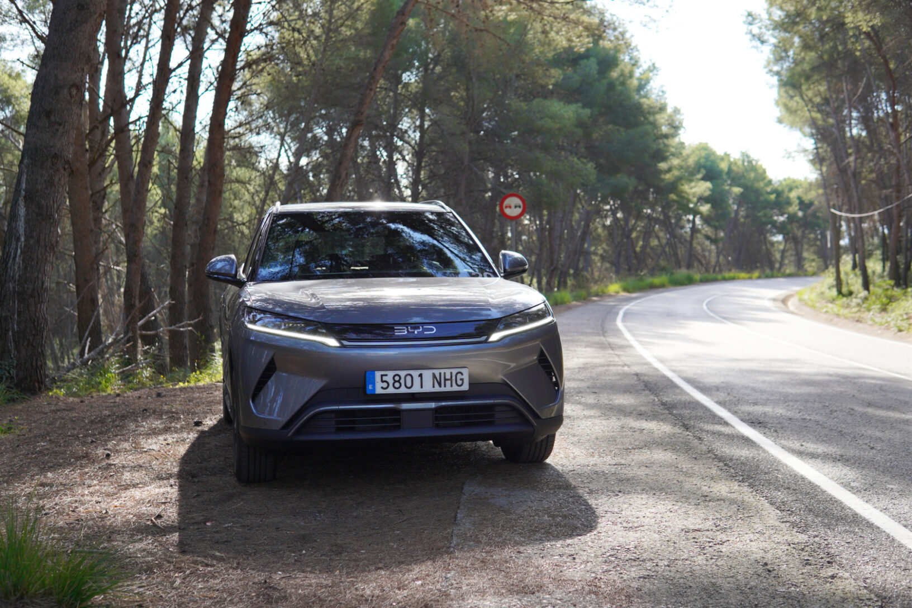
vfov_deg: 29.9
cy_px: 304
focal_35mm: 45
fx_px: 1140
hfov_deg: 43.6
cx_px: 456
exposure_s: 1/1250
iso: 250
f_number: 2.8
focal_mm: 30
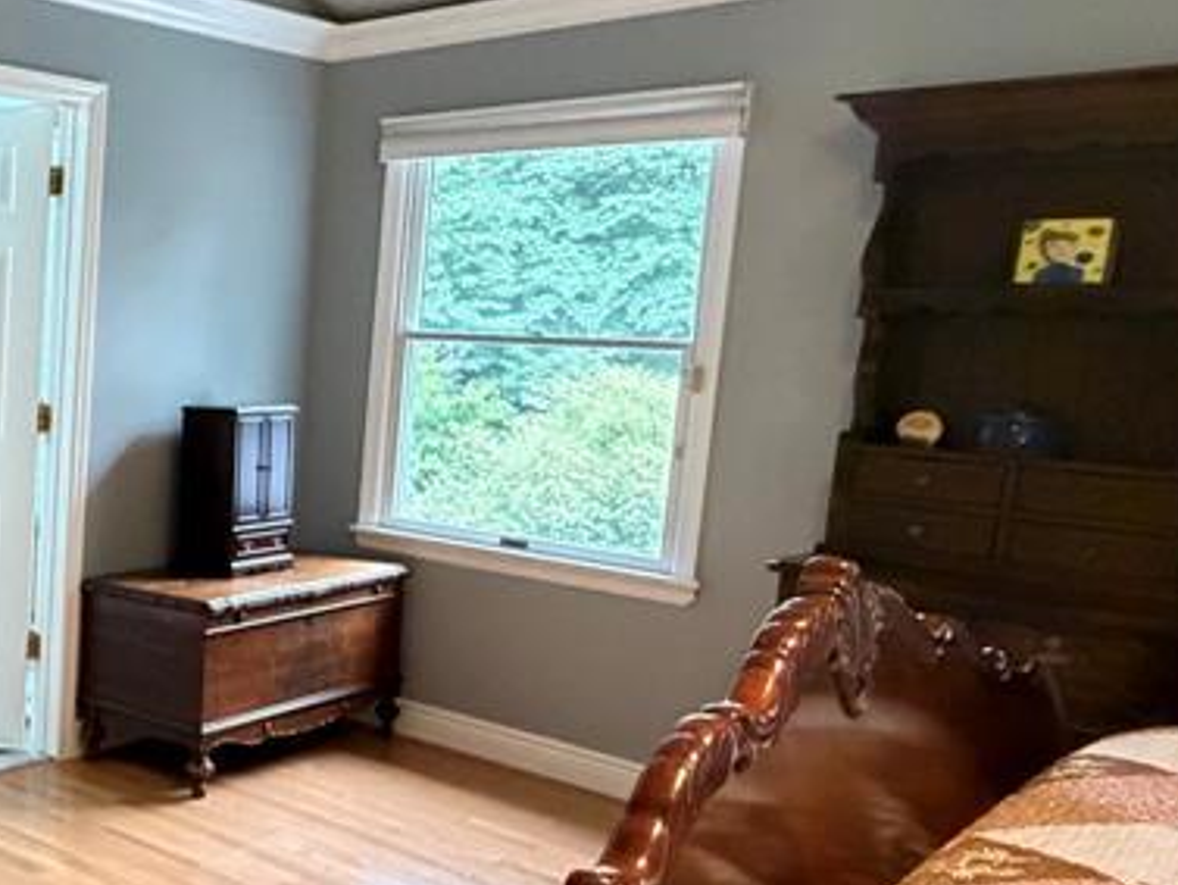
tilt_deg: -6.6
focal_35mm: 38
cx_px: -175
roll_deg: -0.7
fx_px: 1294
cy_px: 447
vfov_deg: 37.7
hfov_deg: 38.6
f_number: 2.2
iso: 1000
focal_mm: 2.22
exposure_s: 1/60
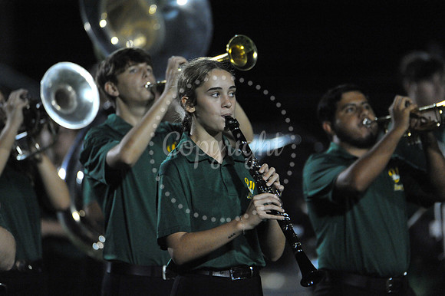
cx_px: 222
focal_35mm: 600
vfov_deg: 2.3
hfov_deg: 3.4
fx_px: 7412
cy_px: 148
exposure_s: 1/200
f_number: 6.3
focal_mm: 600
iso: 6400
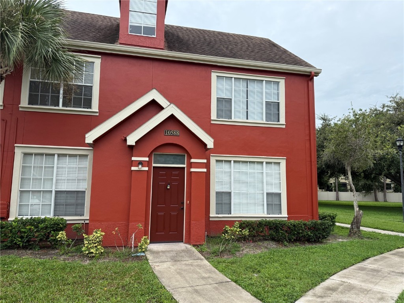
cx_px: 202
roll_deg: -0.8
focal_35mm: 24
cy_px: 152
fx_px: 280
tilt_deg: +7.3
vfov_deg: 56.8
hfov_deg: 71.6
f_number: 1.78
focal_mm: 6.76
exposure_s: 1/2110
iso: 100
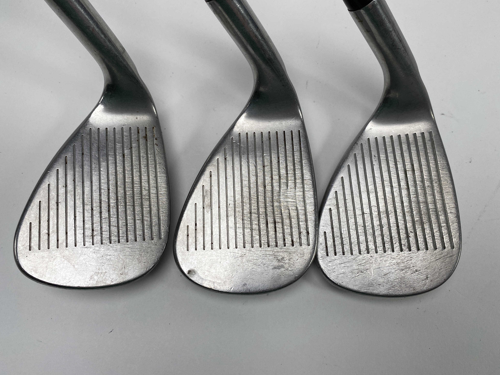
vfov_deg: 51.4
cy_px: 185
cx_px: 246
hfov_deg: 65.3
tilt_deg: -75.7
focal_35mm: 27
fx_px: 390
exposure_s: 1/571
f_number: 1.8
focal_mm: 4.25
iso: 32
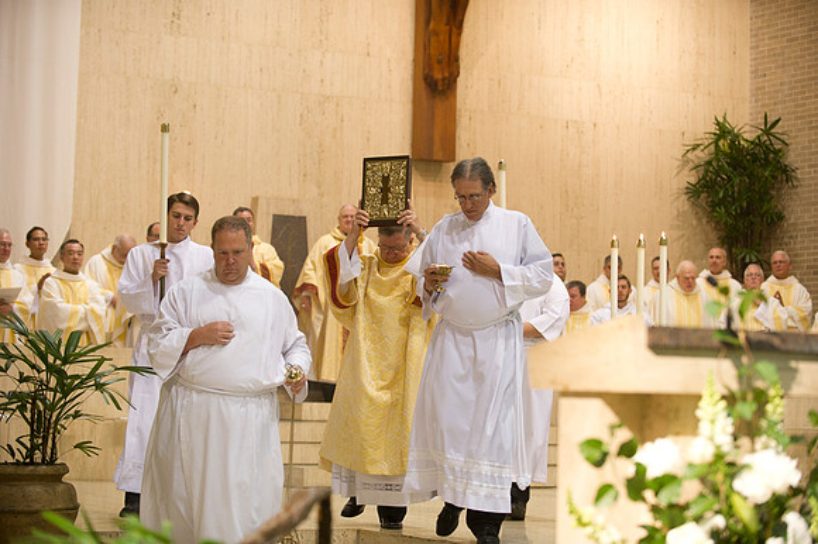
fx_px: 2044
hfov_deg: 22.6
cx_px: 409
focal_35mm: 90
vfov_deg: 15.2
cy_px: 272
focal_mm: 90
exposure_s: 1/100
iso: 2000
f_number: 2.8
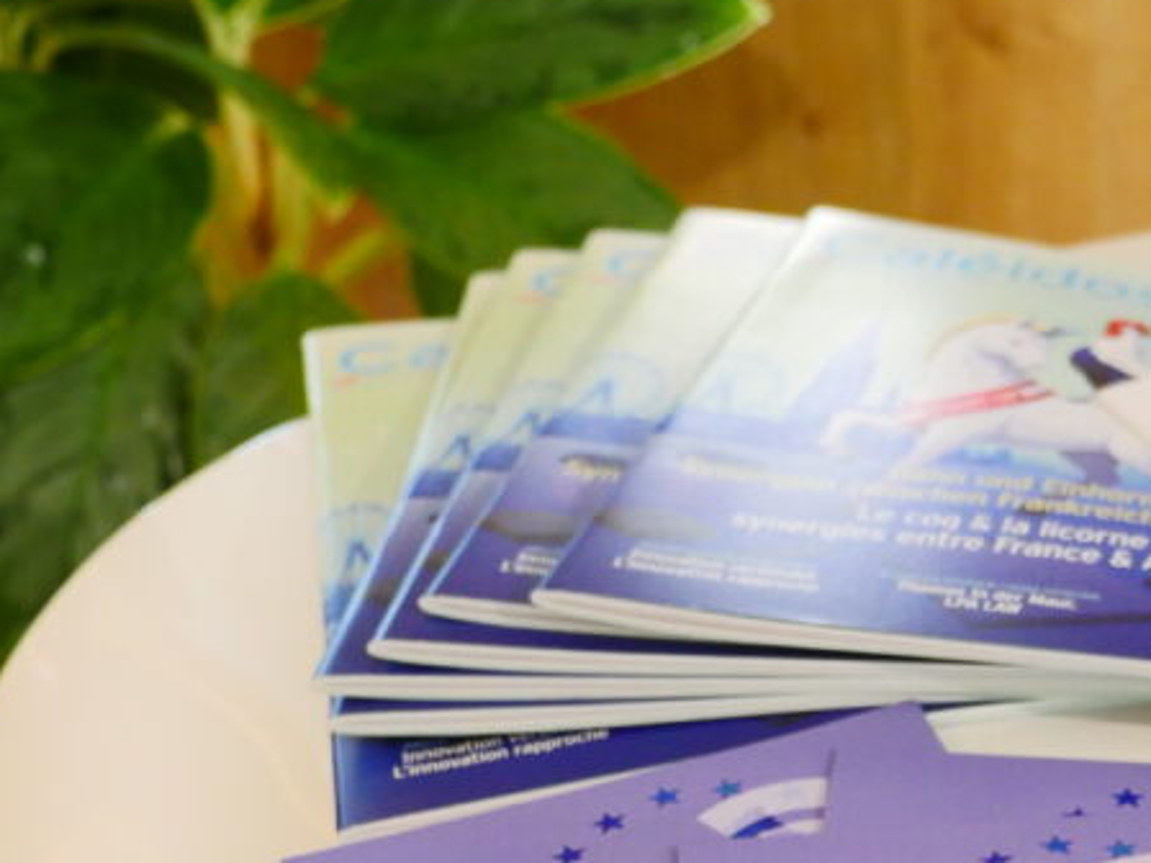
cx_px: 1210
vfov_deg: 21.6
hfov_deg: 28.0
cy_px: 968
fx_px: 2128
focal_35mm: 64
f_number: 2.8
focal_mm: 14
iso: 1250
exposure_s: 1/60
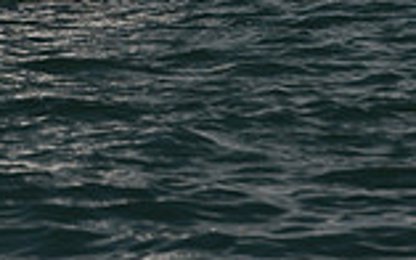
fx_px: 5565
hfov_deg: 4.3
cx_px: 52
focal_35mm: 491
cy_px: -488
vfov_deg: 2.6
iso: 250
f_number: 7.1
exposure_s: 1/640
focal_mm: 130
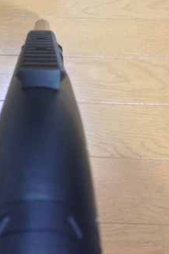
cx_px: 41
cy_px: 68
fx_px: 366
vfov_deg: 37.4
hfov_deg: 25.7
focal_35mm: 52
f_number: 2.4
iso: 400
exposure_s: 1/15
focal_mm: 4.12
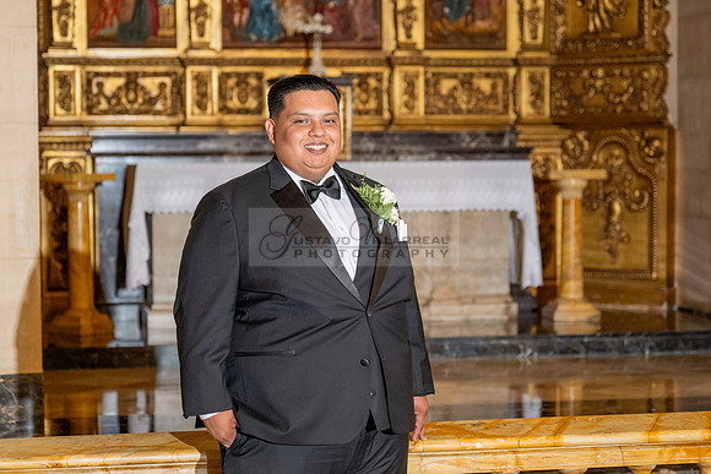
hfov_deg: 23.0
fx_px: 1749
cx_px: 328
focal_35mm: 89
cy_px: 270
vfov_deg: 15.4
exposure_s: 1/200
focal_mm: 70
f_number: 2.8
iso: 1000
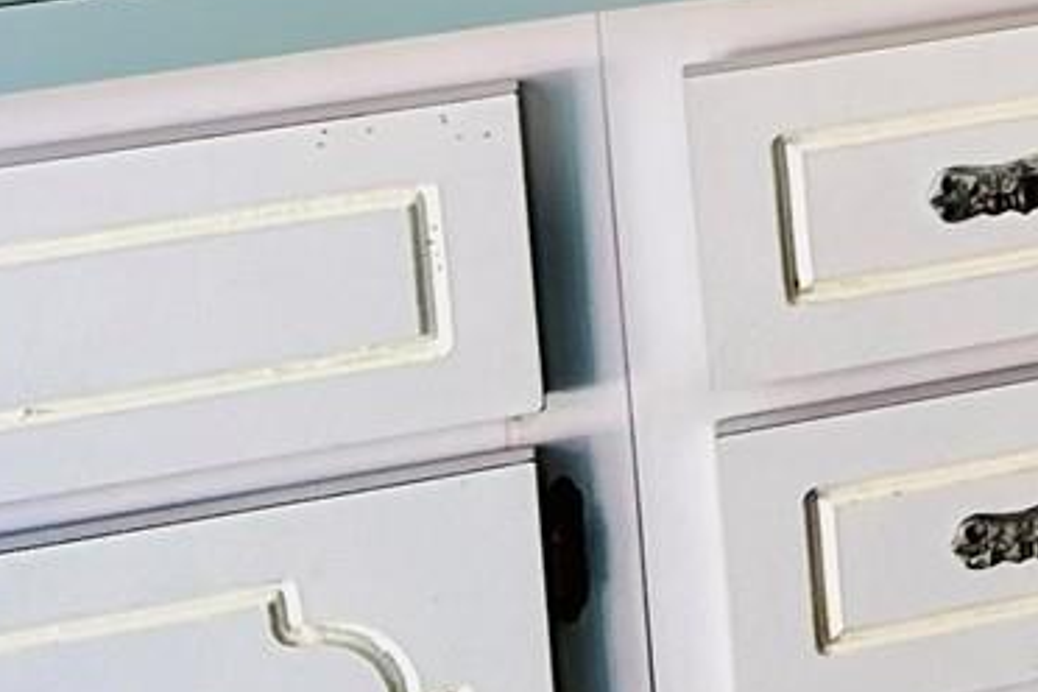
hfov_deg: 11.3
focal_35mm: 149
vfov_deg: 8.7
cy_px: -748
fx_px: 4296
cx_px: 2559
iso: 125
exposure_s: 1/121
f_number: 1.5
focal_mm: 5.7
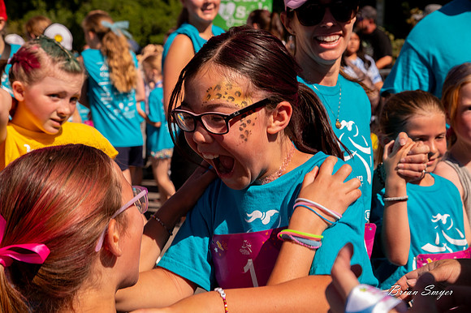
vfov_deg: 16.6
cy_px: 156
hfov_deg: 24.8
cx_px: 236
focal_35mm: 82
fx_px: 1072
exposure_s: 1/1000
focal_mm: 82
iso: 800
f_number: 11
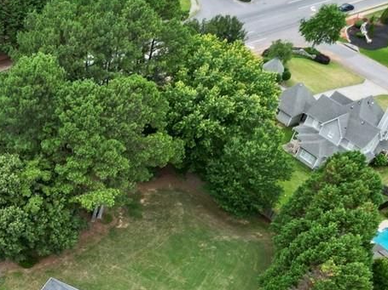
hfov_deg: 32.8
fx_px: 605
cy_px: 290
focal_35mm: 54
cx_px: 5
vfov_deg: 25.7
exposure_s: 1/640
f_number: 1.7
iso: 140
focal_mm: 6.72
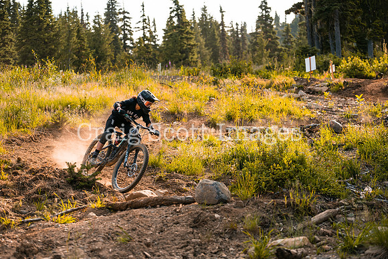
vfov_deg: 17.0
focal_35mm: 80
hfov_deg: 25.4
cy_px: 130
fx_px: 862
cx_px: 194
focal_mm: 80
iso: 160
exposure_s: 1/1250
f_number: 2.8
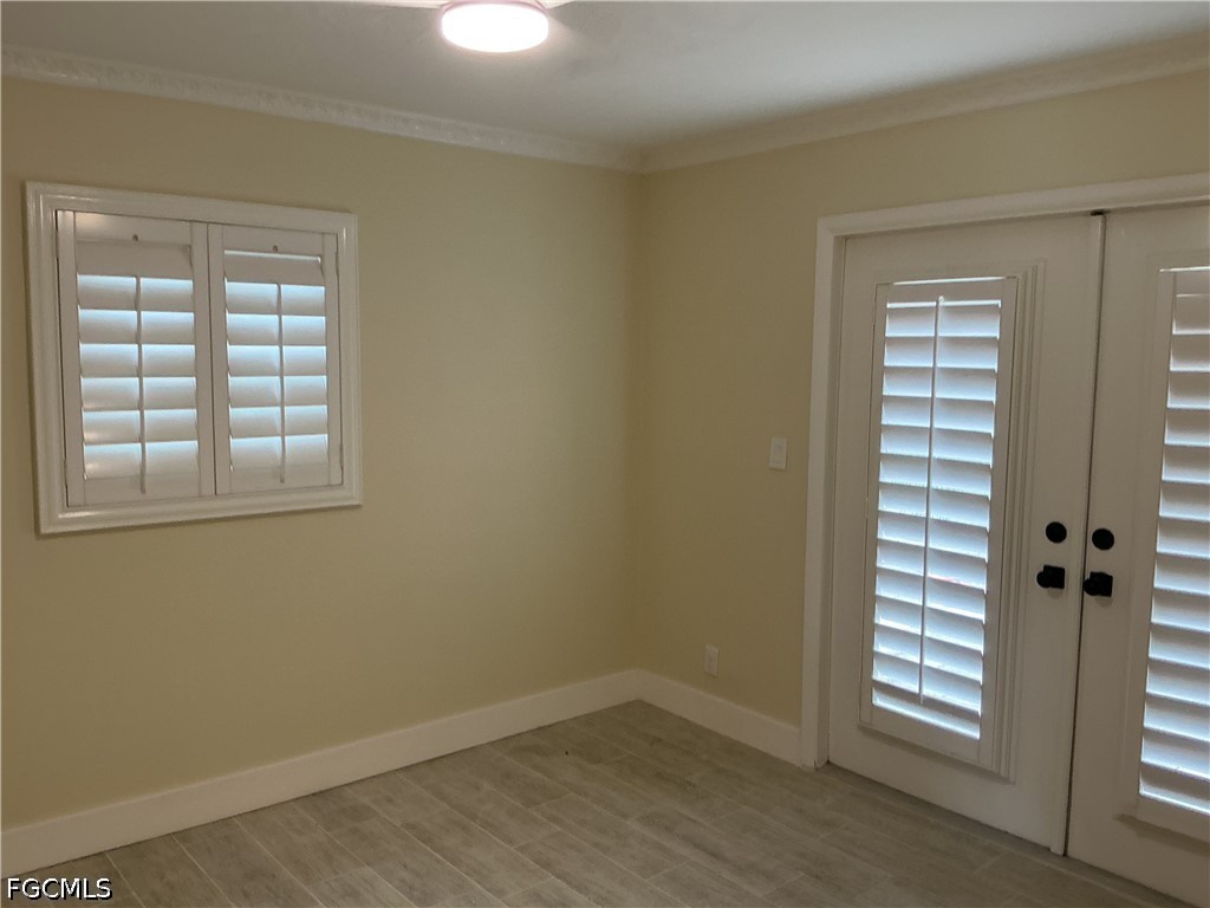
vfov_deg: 48.2
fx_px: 1014
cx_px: 605
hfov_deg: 61.7
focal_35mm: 29
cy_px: 454
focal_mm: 3
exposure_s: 1/60
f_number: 1.8
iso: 80
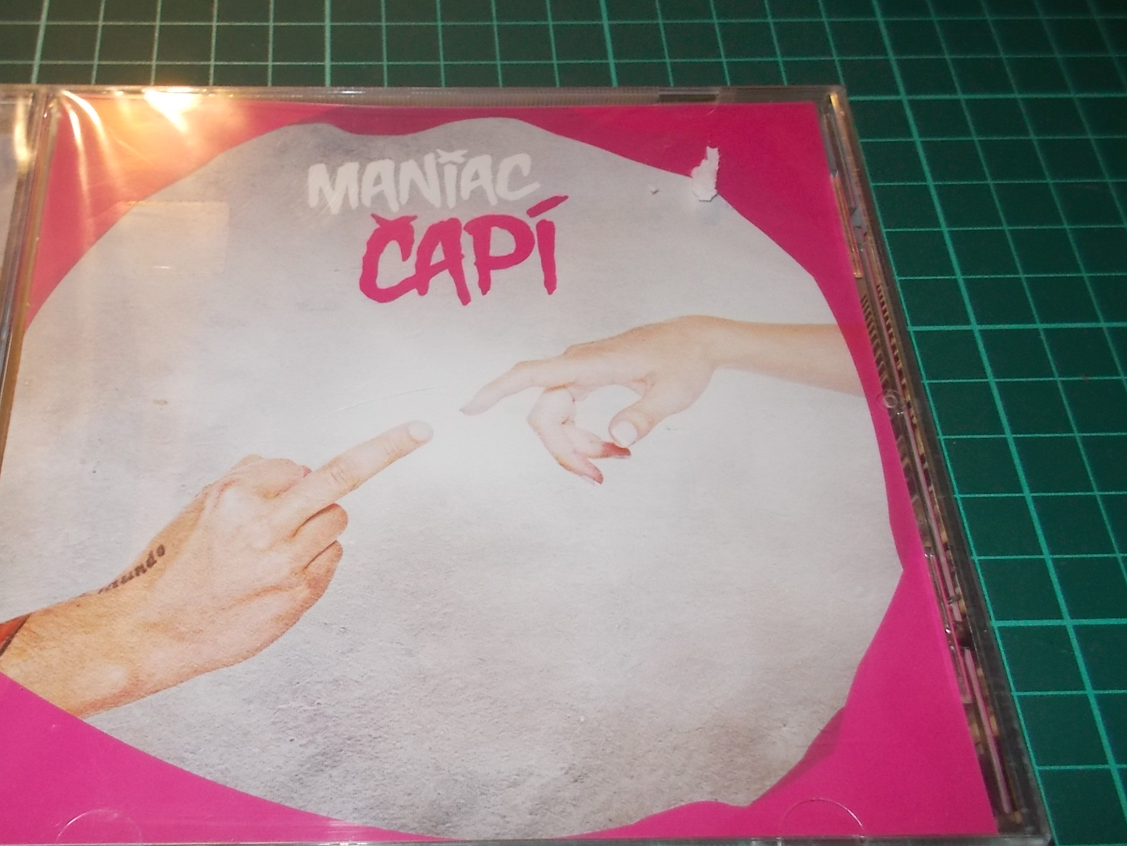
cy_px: 510
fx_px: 1172
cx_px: 437
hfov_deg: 50.9
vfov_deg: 39.5
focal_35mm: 36
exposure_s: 1/30
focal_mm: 4.1
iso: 200
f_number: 3.3
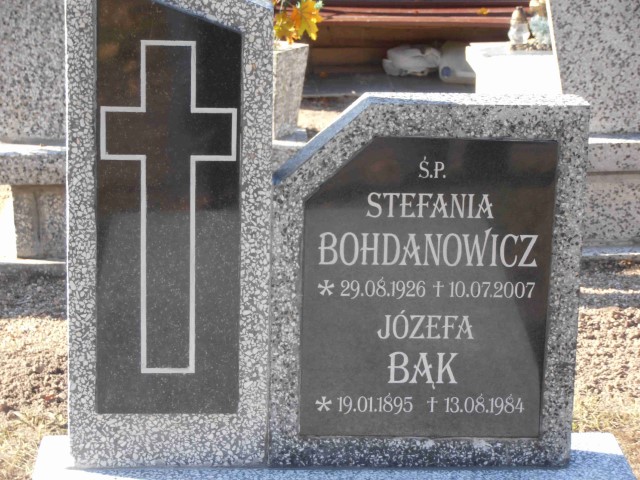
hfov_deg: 17.7
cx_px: 320
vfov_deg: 13.3
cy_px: 240
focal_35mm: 111
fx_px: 2052
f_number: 5.5
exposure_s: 1/80
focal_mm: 19.64
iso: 80
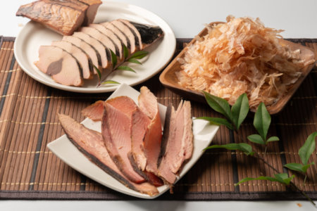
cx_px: 158
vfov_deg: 16.3
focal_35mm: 84
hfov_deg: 24.2
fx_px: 740
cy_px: 106
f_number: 13
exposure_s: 1/125
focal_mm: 56
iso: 200
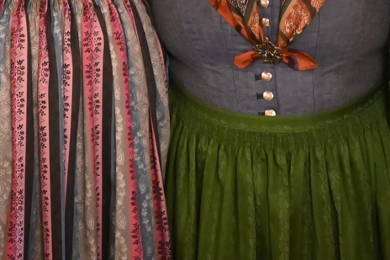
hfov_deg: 16.8
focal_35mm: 120
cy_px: -81
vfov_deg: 11.1
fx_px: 1299
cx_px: 21
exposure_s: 1/60
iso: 8000
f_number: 4
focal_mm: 29
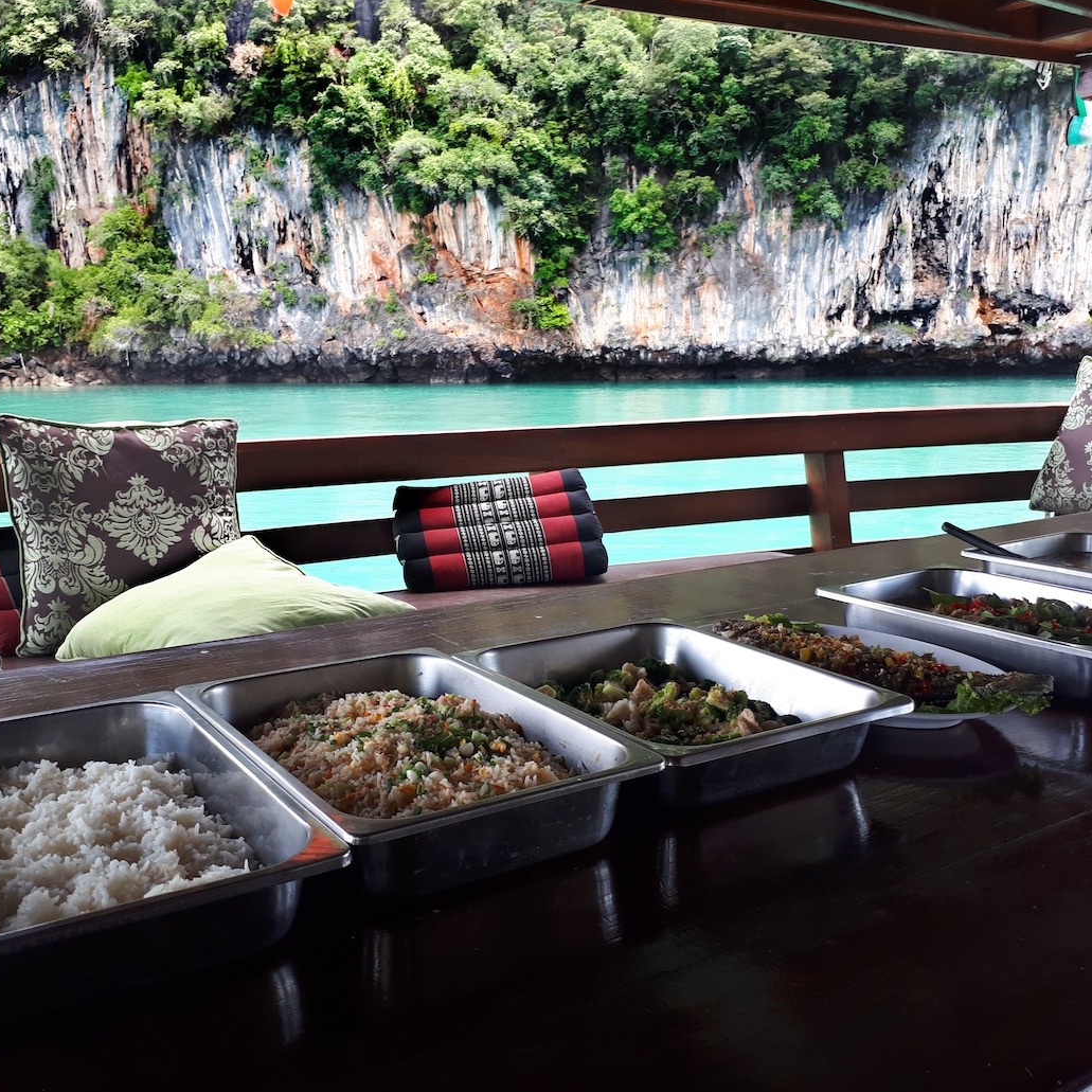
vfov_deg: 51.1
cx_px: 503
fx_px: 1142
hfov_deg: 51.1
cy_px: 547
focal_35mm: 32
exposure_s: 1/100
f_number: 1.9
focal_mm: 3.6
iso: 50
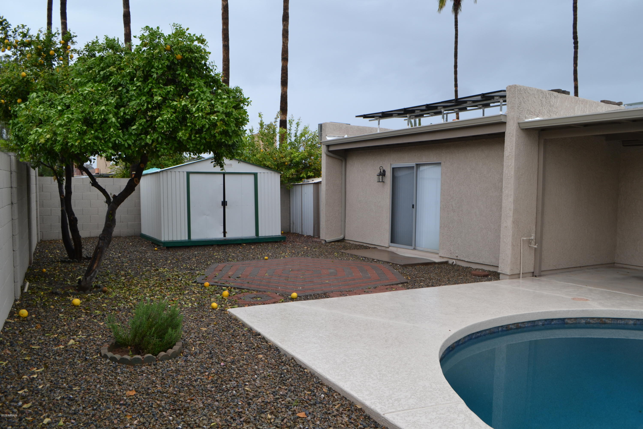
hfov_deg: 67.4
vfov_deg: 47.9
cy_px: 214
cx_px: 322
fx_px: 482
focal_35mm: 27
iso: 200
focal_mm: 18
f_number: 5.6
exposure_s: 1/125
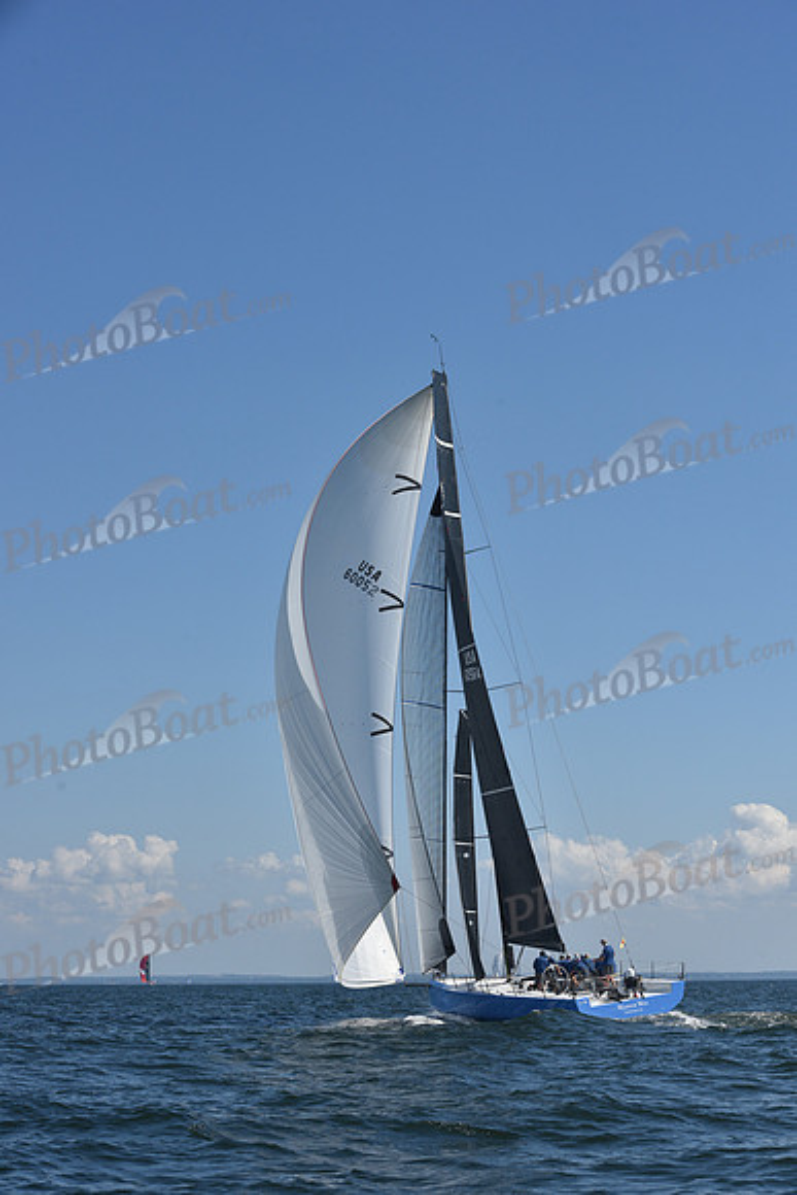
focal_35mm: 70
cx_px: 398
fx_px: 2323
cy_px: 598
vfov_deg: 28.8
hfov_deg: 19.5
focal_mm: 70
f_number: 10
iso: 320
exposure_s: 1/1250
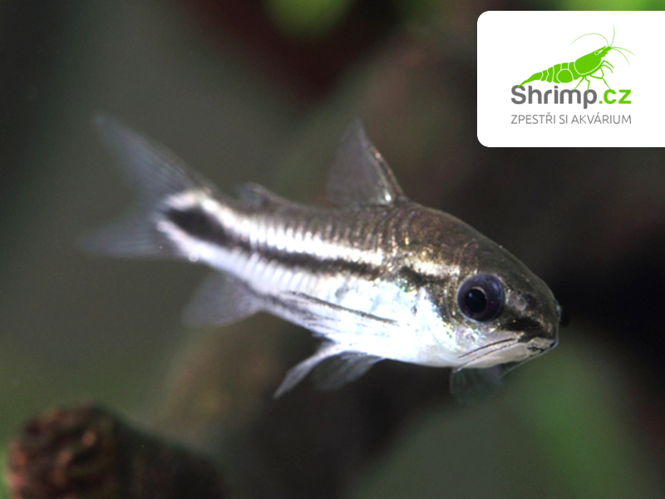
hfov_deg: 51.4
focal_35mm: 36
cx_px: 332
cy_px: 250
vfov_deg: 39.7
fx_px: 692
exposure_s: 1/40
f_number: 3.2
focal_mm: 6
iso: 80
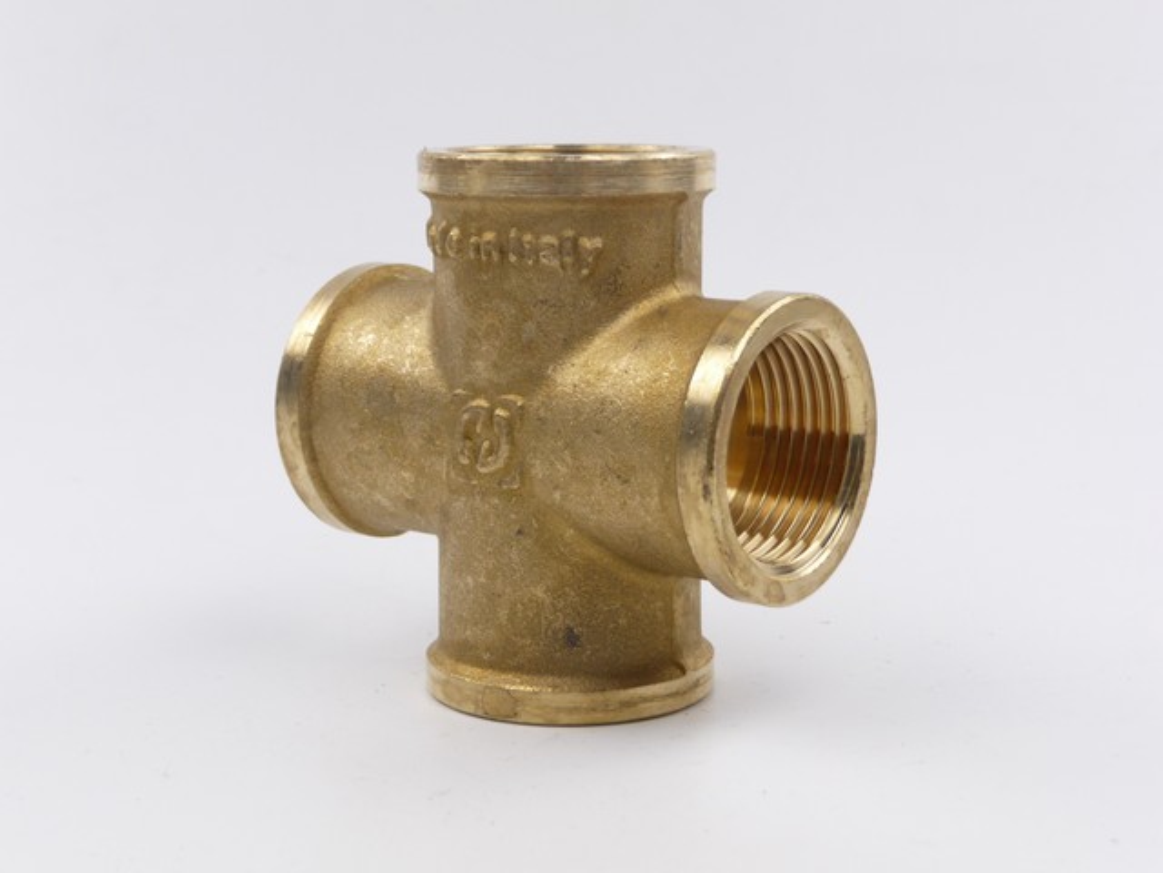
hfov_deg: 31.2
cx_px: 582
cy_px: 436
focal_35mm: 62
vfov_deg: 23.7
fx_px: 2083
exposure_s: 1/400
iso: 100
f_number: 4.5
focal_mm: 10.5
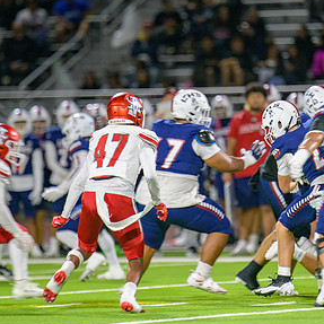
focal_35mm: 516
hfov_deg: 3.4
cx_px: 254
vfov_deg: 3.4
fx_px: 5464
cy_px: 169
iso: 2000
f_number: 2.8
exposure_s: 1/250
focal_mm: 300
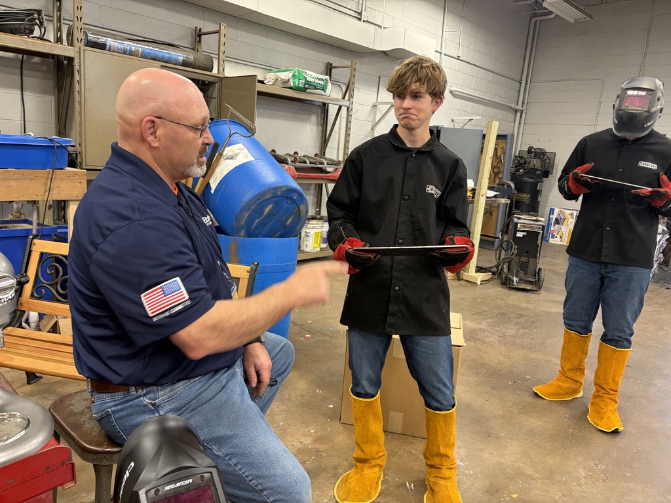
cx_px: 336
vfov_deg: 53.1
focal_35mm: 26
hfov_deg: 67.3
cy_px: 252
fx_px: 504
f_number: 1.6
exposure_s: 1/60
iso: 200
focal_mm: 5.96
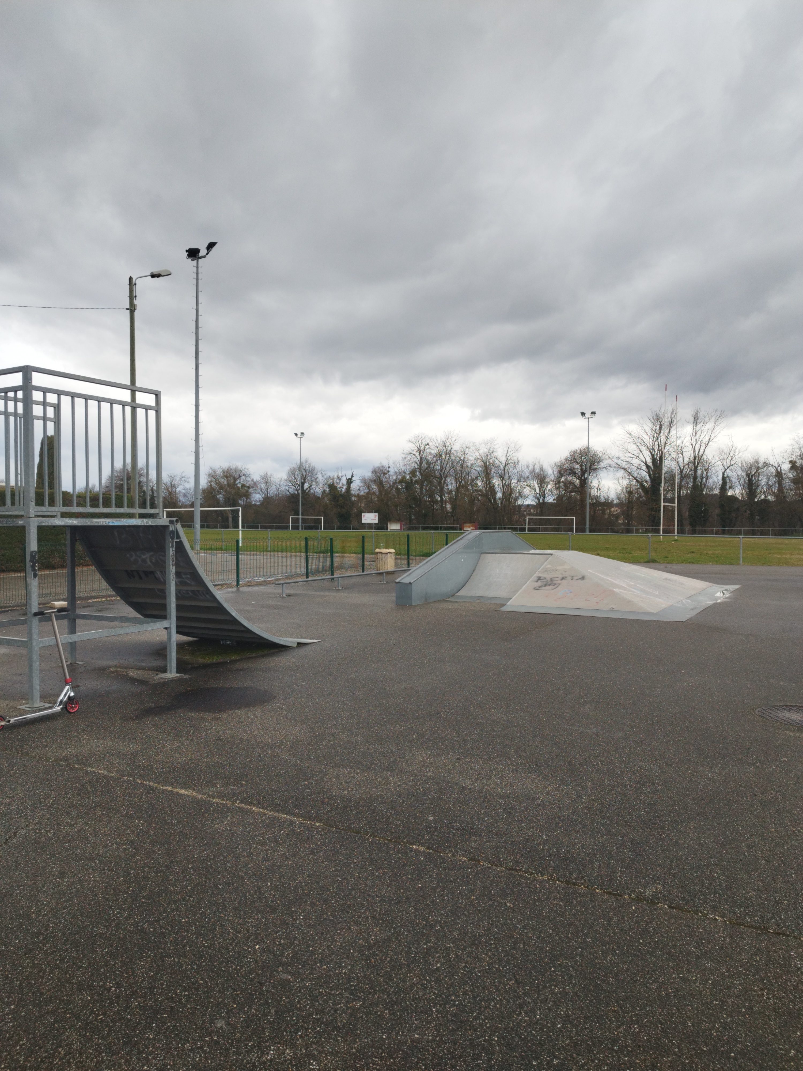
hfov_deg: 56.8
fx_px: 742
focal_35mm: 24
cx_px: 402
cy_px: 536
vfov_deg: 71.6
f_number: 1.89
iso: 50
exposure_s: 1/193
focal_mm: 5.89
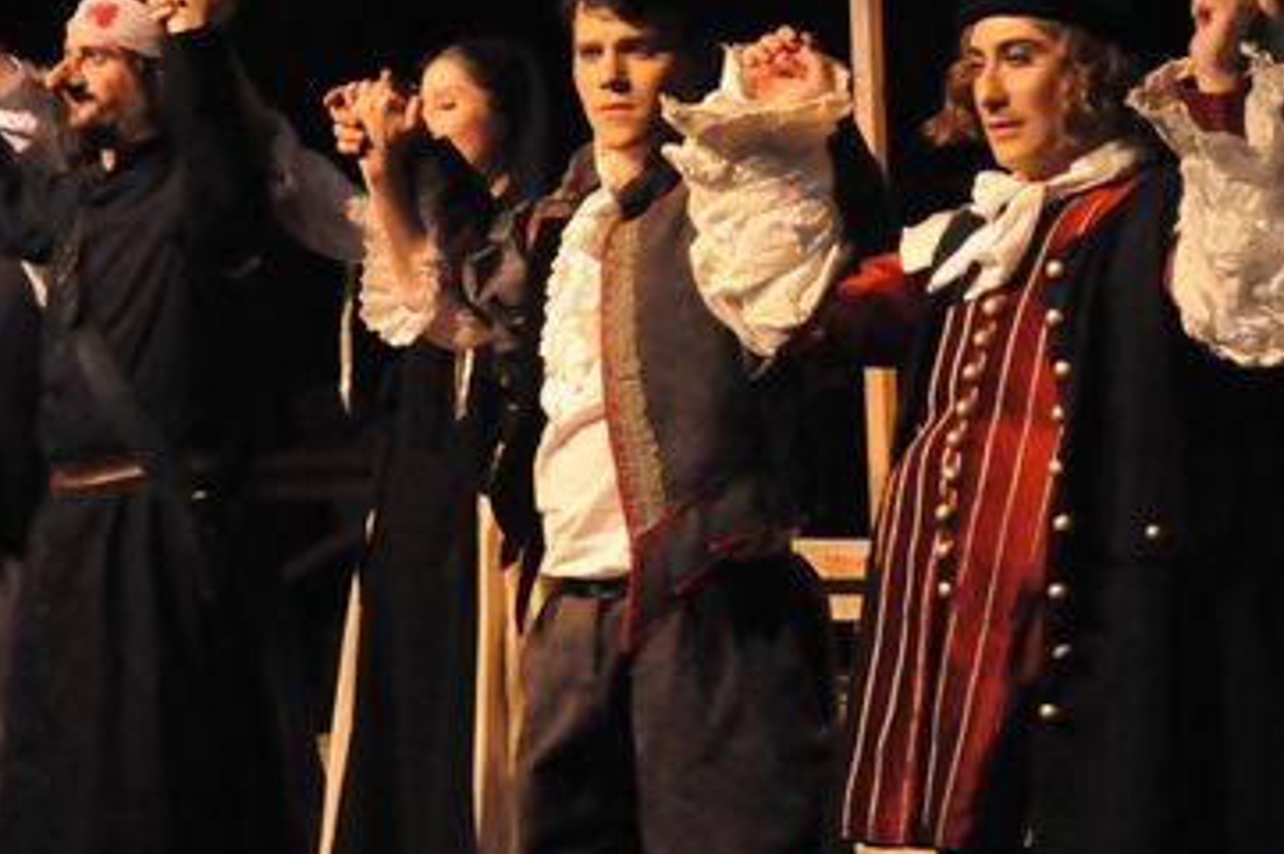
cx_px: 733
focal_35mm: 113
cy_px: 311
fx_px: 4027
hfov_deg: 18.1
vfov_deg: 12.1
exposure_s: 1/50
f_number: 4.2
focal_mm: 34
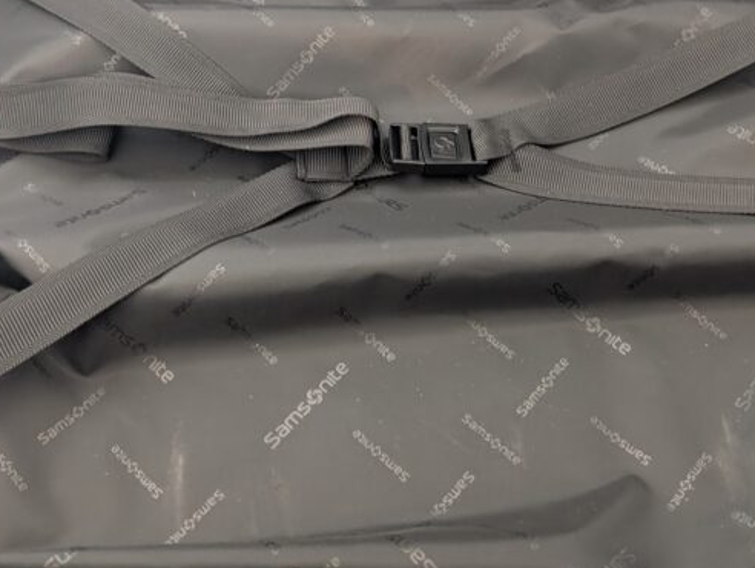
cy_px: 88
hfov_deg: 38.1
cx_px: 425
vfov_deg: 28.3
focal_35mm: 50
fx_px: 1092
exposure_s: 1/20
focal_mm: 6.9
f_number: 1.68
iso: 397
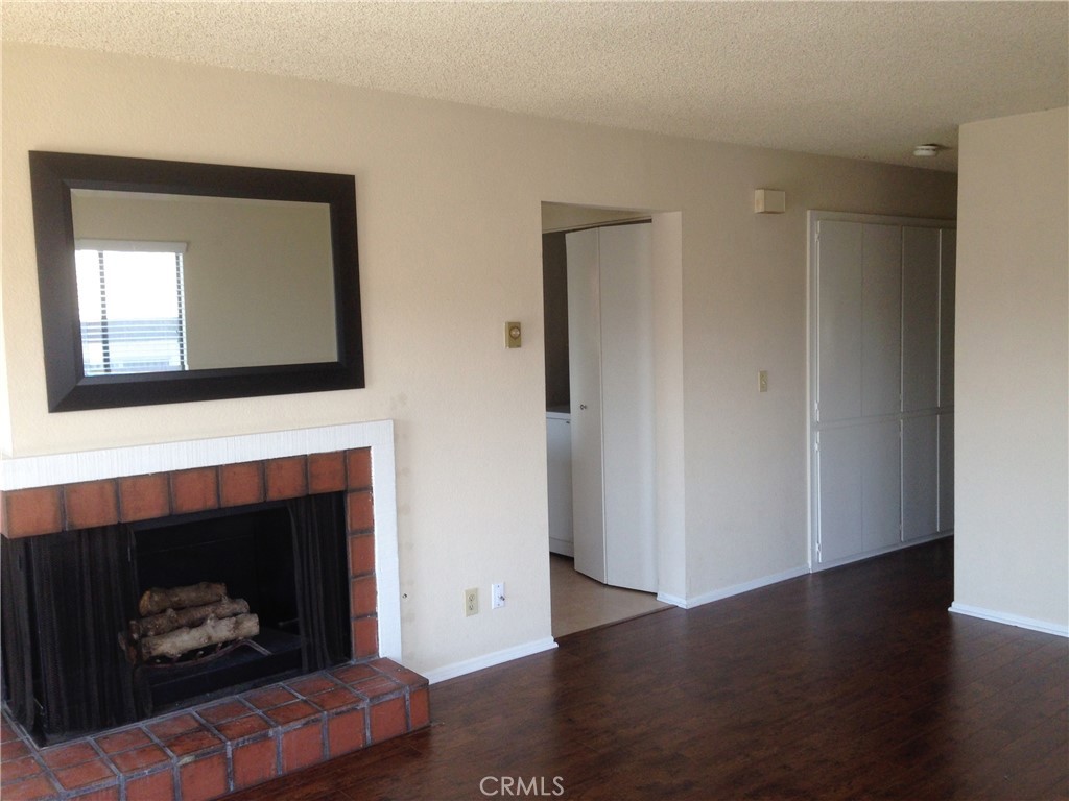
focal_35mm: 33
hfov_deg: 55.4
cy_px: 400
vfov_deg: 42.9
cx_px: 534
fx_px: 1019
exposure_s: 1/120
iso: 80
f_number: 2.4
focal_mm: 4.12
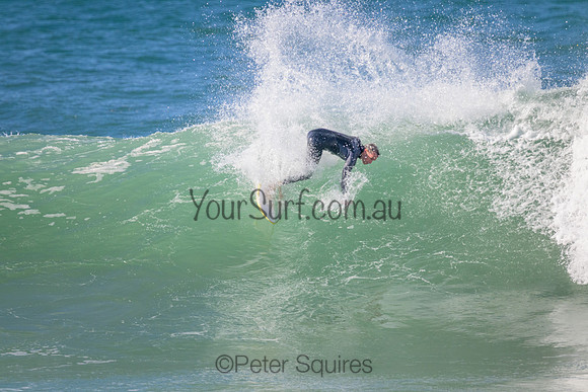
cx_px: 294
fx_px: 13069
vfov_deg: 1.7
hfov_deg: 2.6
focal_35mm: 800
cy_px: 196
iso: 1600
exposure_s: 1/2000
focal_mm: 800
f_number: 11
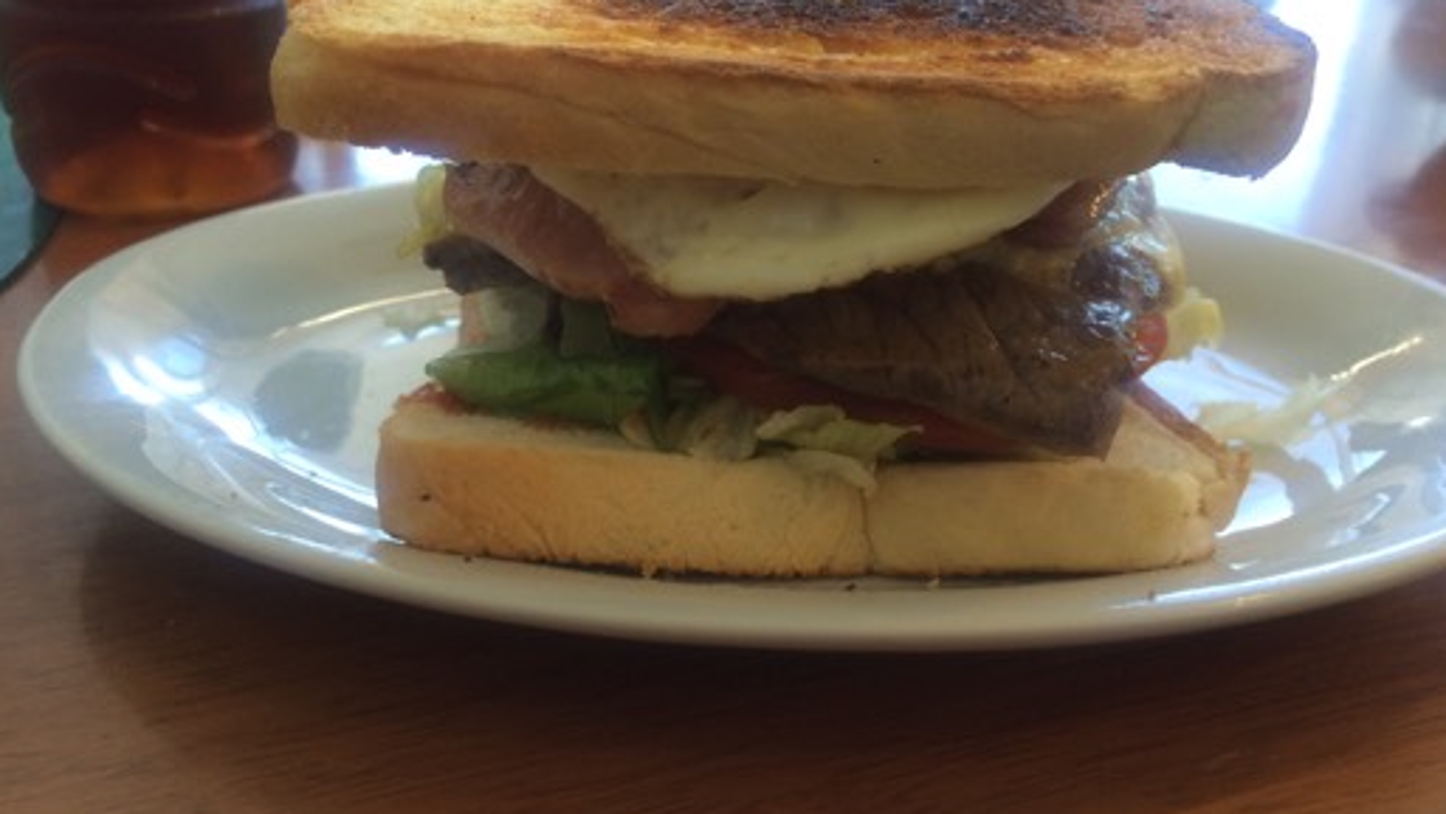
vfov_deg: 36.7
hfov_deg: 61.0
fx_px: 1227
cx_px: 727
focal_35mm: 32
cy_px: 448
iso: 80
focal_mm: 4.15
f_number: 2.2
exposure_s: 1/30
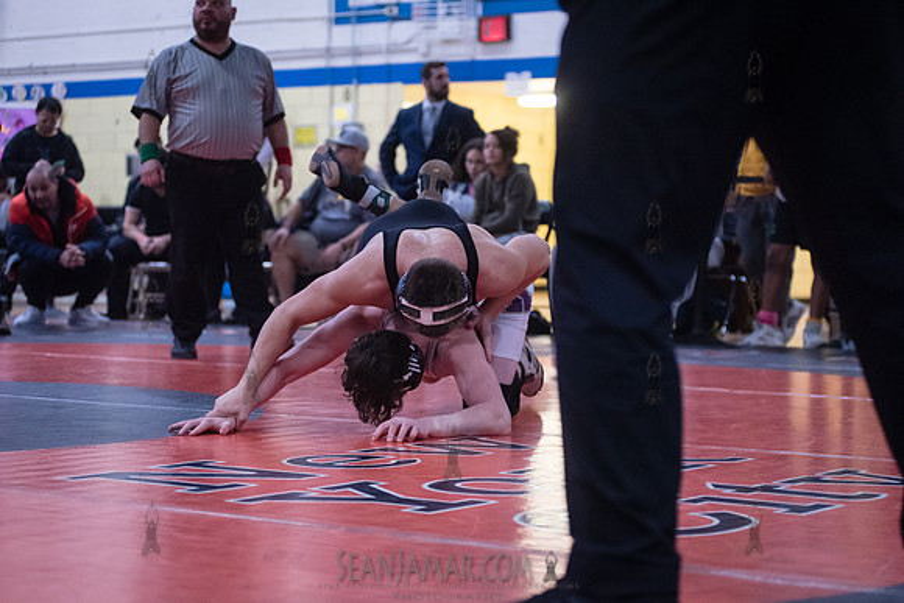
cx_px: 452
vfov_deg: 17.1
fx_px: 2009
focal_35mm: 80
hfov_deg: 25.4
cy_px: 302
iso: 8000
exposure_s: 1/500
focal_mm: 80
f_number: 3.5
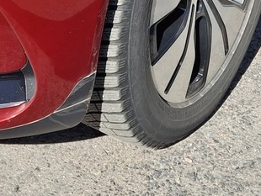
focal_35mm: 116
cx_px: 8
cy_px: -180
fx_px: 875
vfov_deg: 11.6
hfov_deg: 16.6
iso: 32
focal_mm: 4.69
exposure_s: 1/2457
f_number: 1.8
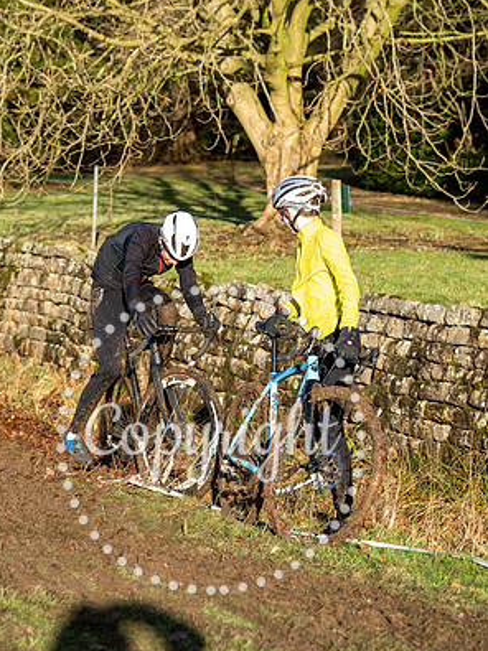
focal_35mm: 104
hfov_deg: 14.2
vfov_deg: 18.9
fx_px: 1956
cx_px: 242
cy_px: 300
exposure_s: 1/1000
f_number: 5
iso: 250
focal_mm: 95
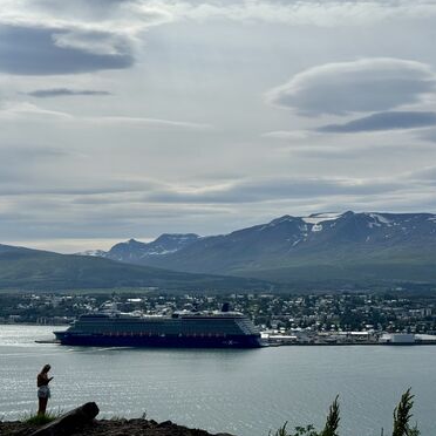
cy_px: 217
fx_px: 812
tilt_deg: +4.6
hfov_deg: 29.9
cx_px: 273
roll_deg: -0.4
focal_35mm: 57
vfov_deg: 30.0
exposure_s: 1/15385
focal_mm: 6.76
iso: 50
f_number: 1.78
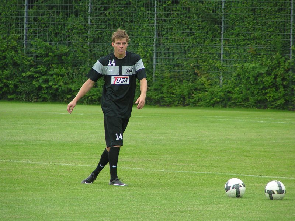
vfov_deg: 3.9
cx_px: 148
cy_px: 110
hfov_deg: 5.2
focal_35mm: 380
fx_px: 3238
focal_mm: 58
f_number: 3.5
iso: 160
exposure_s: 1/400
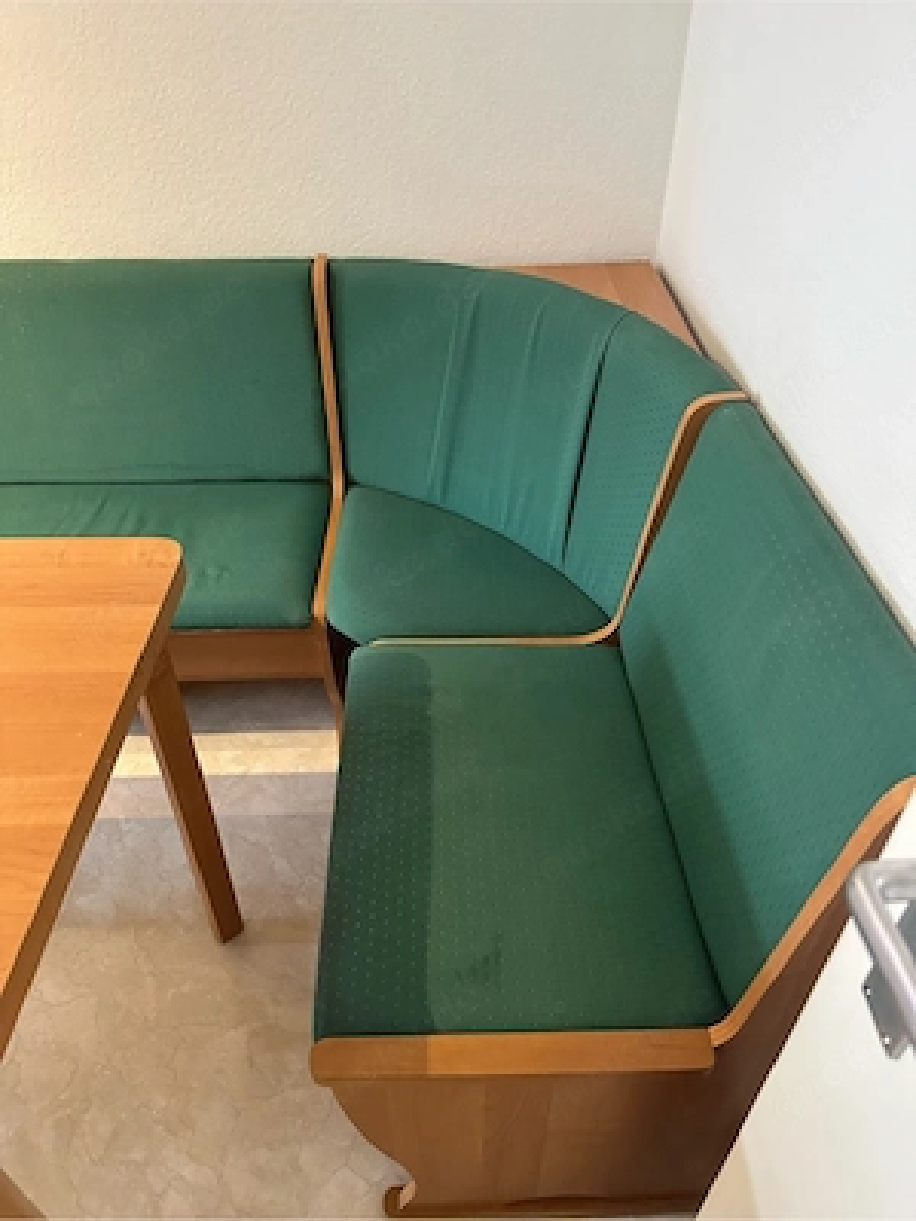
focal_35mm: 24
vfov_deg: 71.6
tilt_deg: -39.2
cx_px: 458
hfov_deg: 56.8
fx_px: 847
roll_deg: -1.1
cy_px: 610
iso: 640
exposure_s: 1/50
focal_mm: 6.86
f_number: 1.78
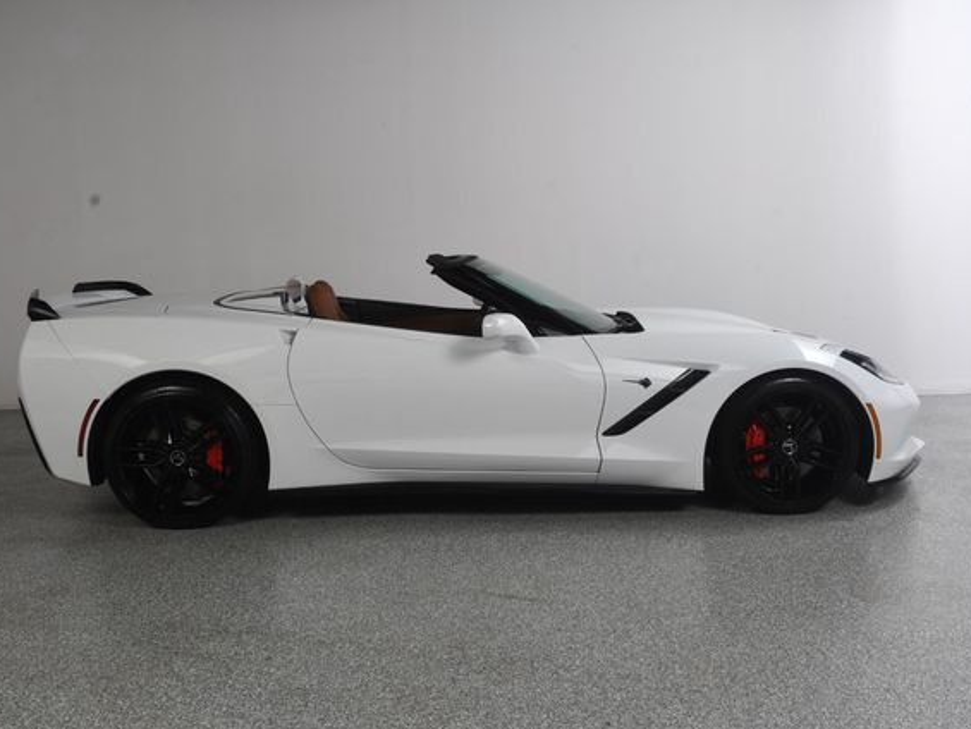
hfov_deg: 50.1
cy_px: 364
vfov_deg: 38.7
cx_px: 471
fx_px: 1038
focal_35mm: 37
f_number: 13
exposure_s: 1/160
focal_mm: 23
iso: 100
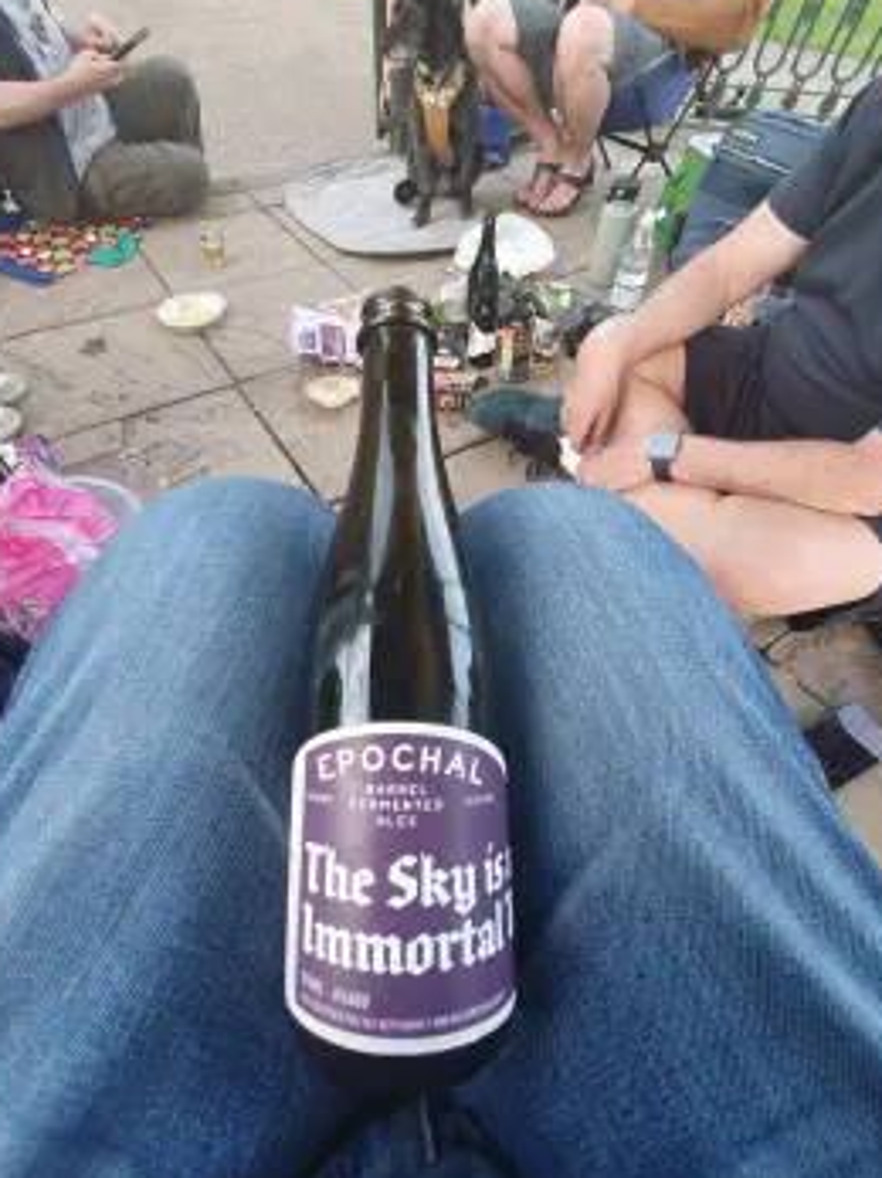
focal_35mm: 15
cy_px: 570
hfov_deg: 81.6
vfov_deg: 98.2
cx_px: 410
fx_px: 510
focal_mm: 1.8
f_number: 2.2
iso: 100
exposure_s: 1/50
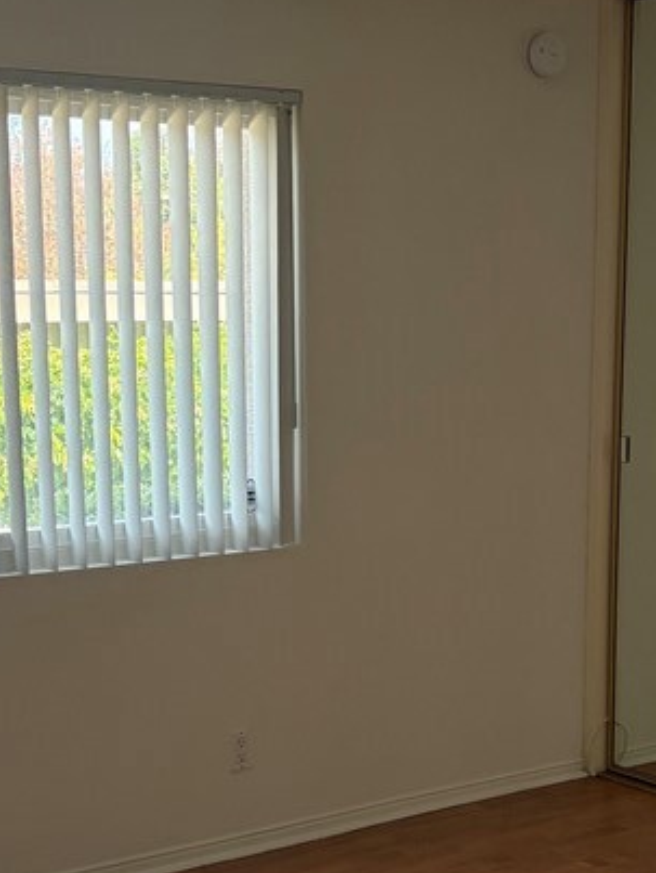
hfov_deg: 22.3
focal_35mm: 66
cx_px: 362
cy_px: 594
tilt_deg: -10.6
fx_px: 1665
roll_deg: -0.1
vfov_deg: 29.1
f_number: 1.6
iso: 125
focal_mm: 5.96
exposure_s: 1/173
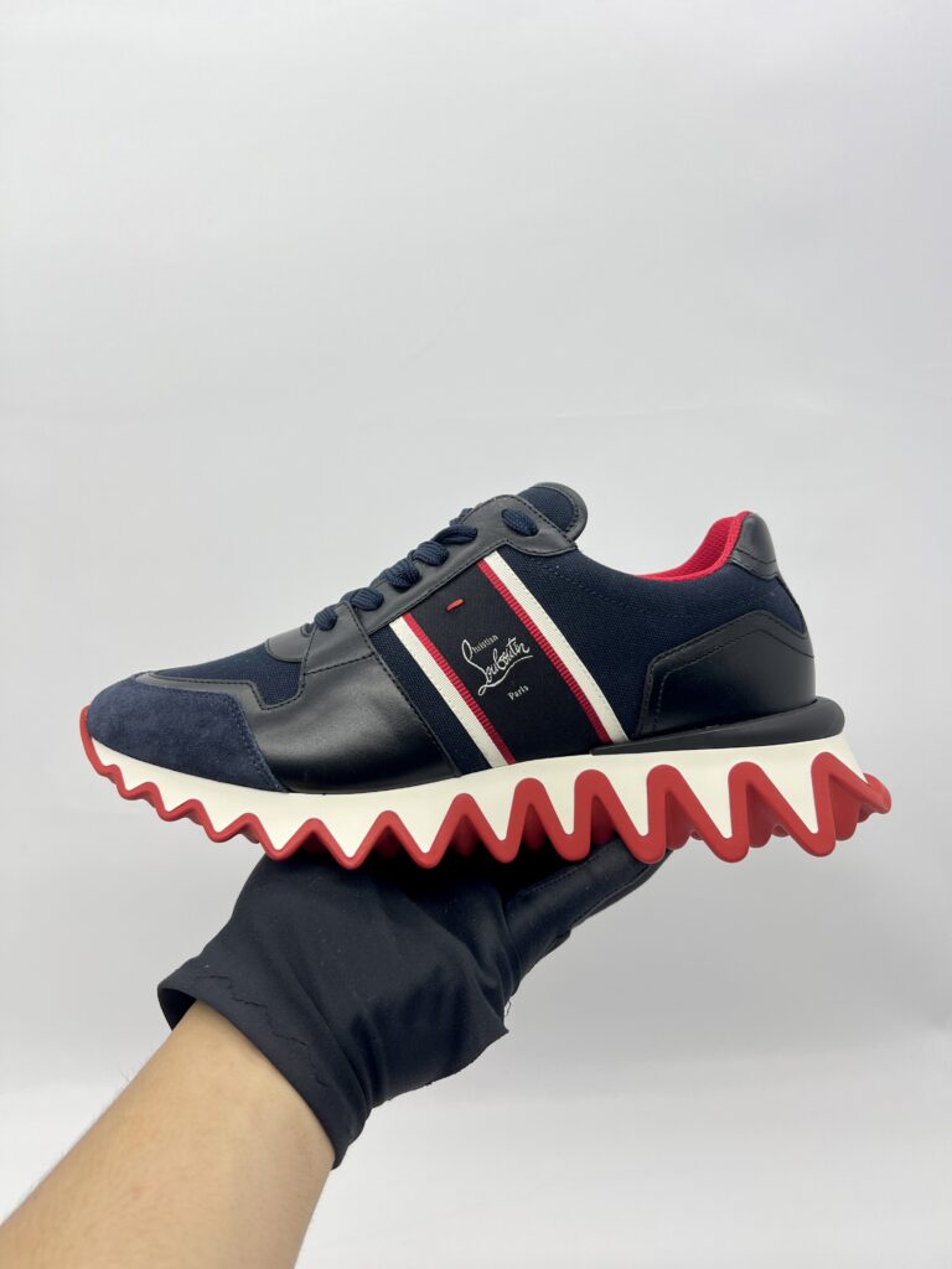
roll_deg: +2.6
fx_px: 953
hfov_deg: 53.1
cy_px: 634
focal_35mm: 26
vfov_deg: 67.3
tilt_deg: -12.7
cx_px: 476
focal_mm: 5.7
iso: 32
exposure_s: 1/118
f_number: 1.5
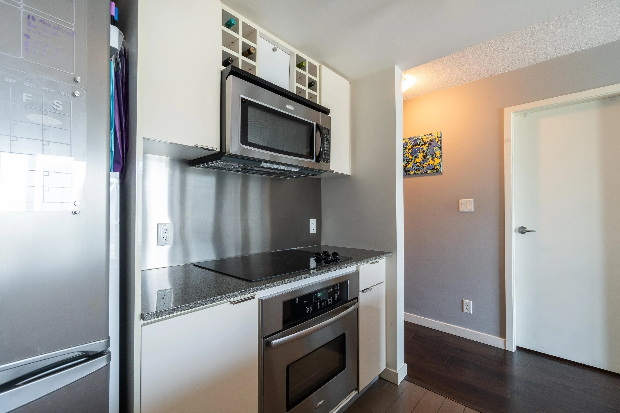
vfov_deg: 77.3
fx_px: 258
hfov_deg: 100.4
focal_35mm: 15
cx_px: 310
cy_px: 206
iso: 200
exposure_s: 1/2.5
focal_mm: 10
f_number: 8
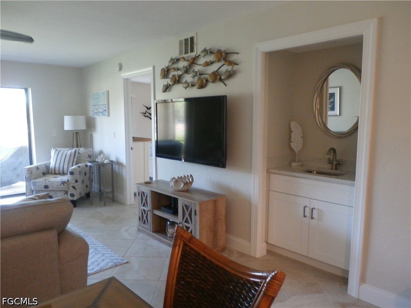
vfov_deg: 54.9
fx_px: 297
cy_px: 154
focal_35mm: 25
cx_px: 206
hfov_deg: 69.4
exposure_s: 1/25
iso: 400
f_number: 3
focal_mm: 4.5
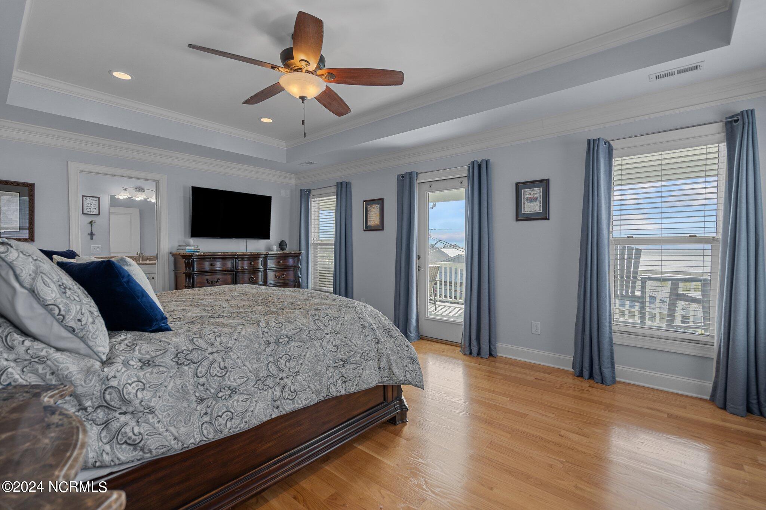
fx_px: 340
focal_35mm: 16
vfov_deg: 73.7
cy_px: 255
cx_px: 383
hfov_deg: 96.7
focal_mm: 16
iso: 320
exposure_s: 1/15
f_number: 4
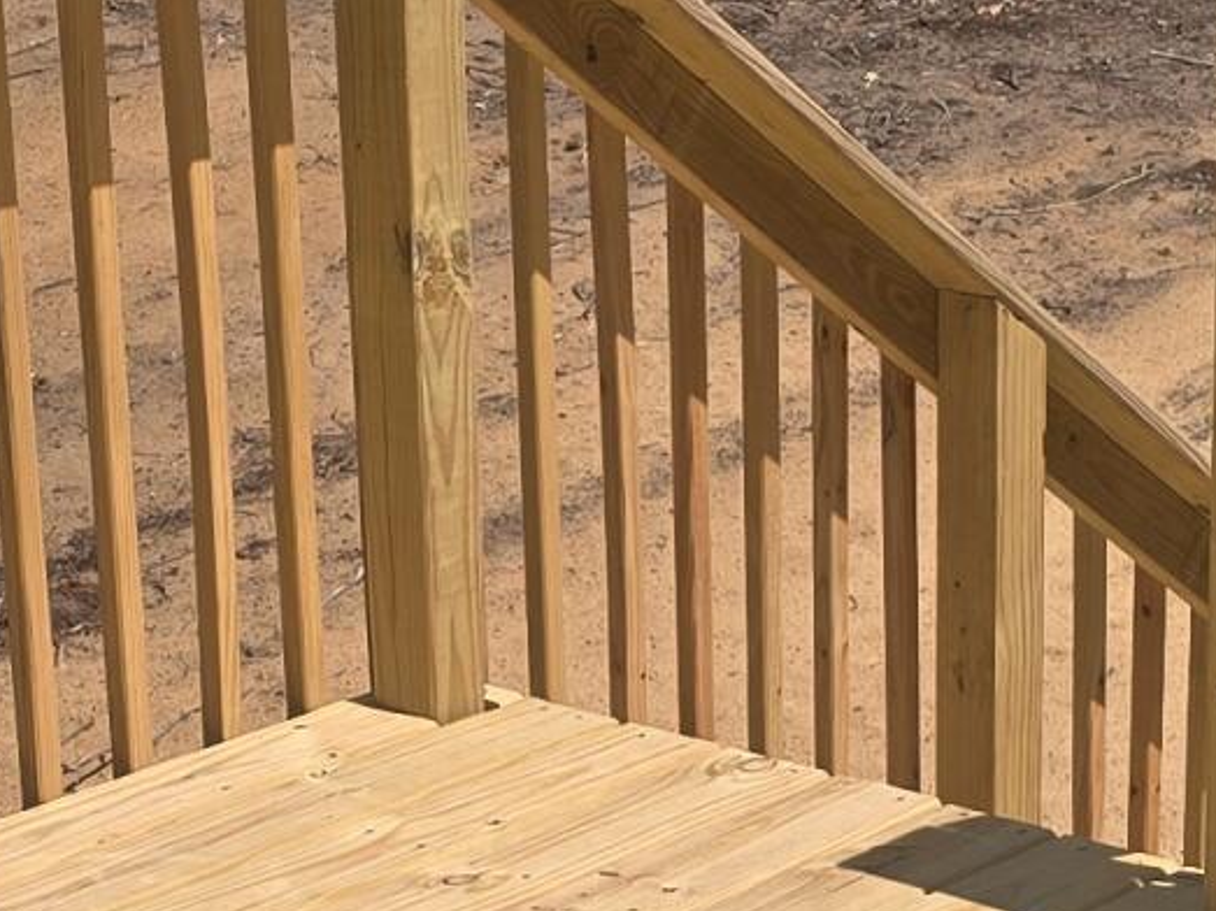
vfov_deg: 11.1
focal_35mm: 132
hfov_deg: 14.9
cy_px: 1048
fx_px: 4636
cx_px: 367
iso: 12
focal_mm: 6.3
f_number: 1.7
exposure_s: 1/850
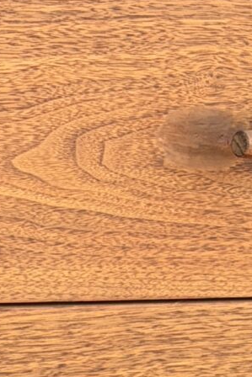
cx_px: 95
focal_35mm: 285
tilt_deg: -8.8
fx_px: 2990
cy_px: 718
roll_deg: +0.6
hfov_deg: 4.8
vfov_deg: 7.0
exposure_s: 1/121
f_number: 1.78
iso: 50
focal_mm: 6.76
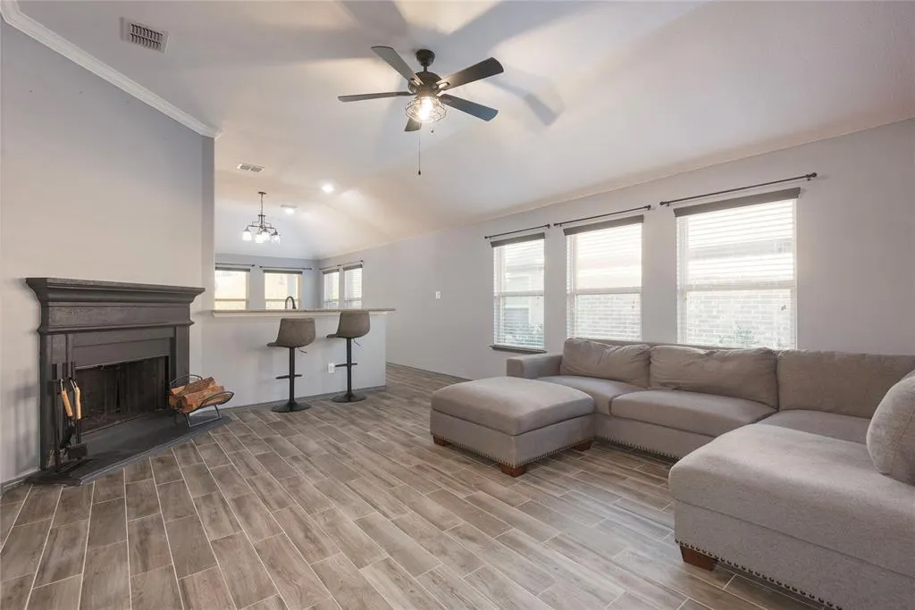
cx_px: 458
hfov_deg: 96.7
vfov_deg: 73.8
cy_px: 305
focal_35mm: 16
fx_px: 407
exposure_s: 1
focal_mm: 16
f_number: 7.1
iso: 100
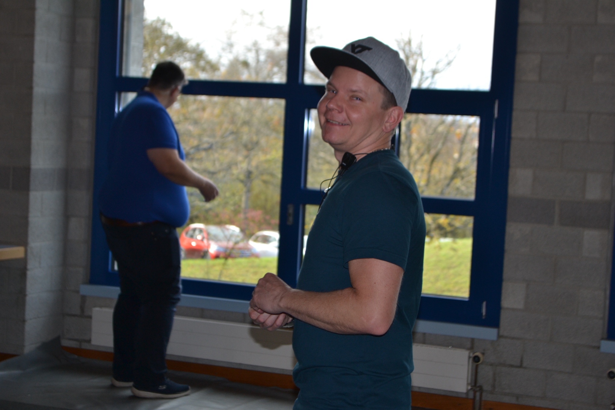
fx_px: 1230
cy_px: 205
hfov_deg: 28.1
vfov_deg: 18.9
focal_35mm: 72
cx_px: 308
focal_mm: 48
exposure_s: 1/125
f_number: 5.6
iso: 280
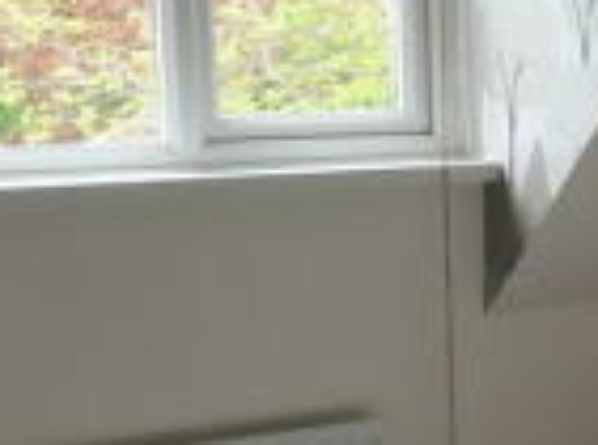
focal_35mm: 116
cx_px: 838
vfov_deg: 12.6
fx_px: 1999
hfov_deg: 15.9
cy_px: 434
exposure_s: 1/80
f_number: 3.1
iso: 100
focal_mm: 4.9
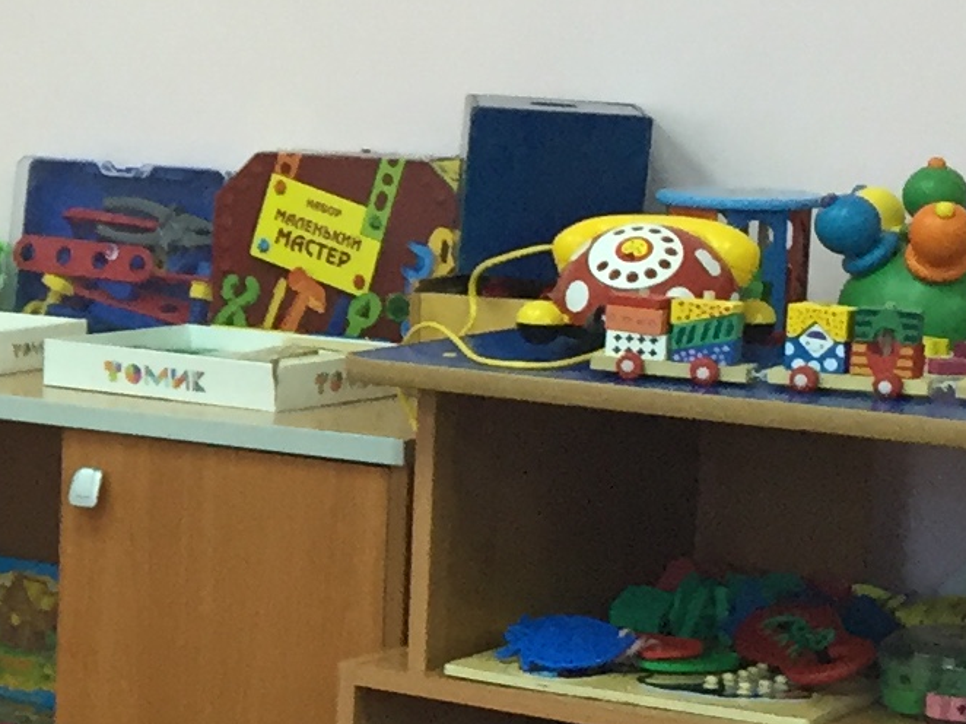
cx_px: -725
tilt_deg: -6.6
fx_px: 3989
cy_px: 302
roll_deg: -1.6
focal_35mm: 143
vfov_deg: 10.4
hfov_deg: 12.7
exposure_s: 1/33
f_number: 2.2
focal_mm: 4.15
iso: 100
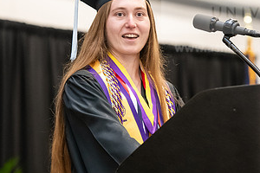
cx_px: 135
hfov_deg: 7.9
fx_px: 1885
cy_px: 66
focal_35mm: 261
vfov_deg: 5.3
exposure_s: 1/200
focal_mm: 135
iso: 3200
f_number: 3.5
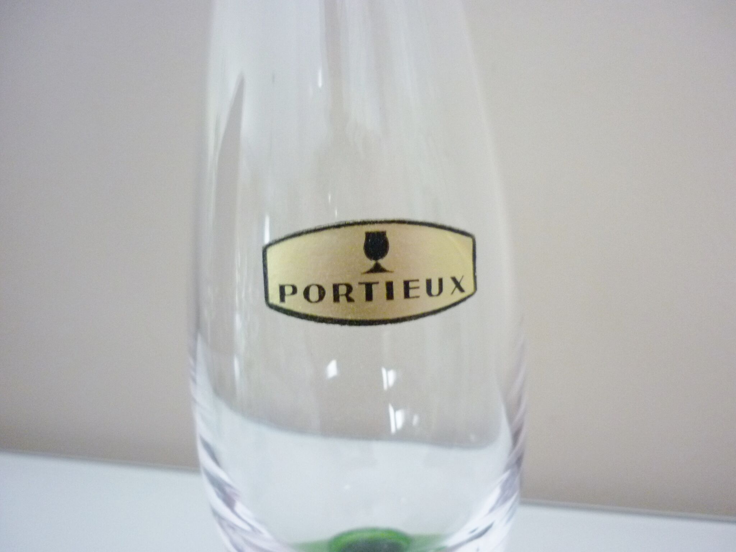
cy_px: 276
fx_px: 702
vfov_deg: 42.9
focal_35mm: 33
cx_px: 368
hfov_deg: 55.4
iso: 400
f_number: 2.8
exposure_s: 1/25
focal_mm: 5.5
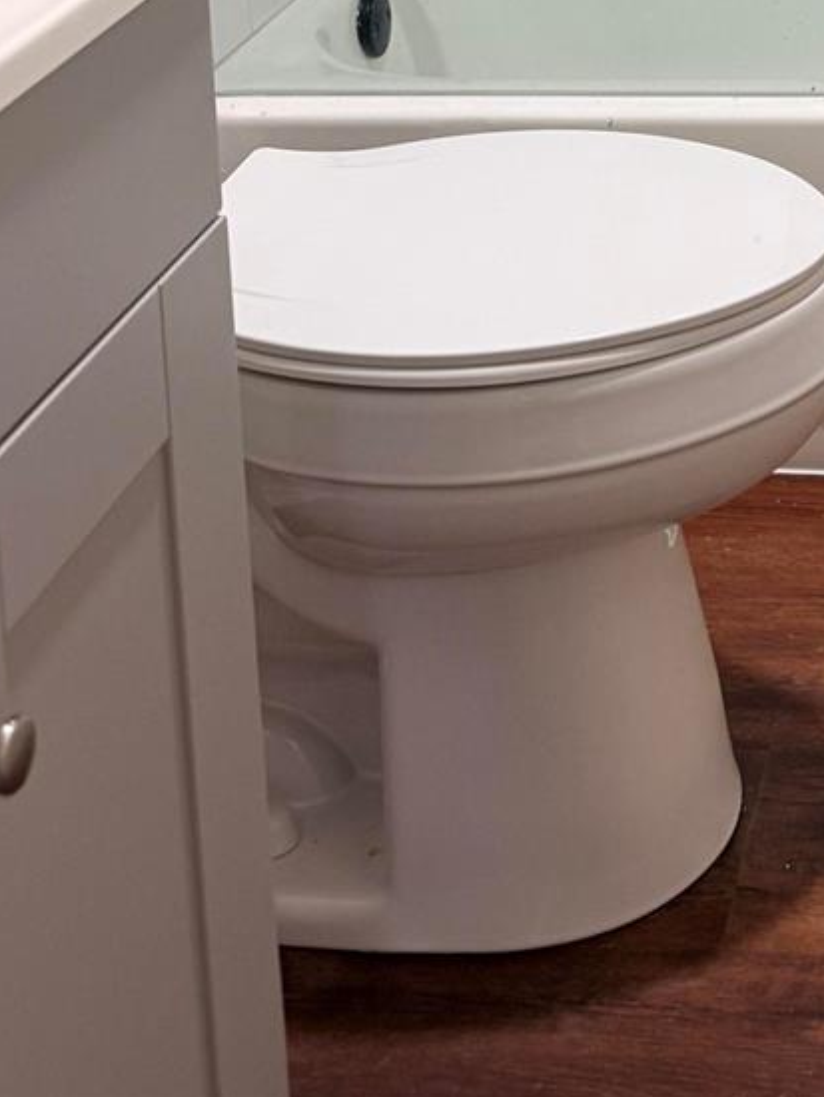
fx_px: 2125
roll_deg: +0.7
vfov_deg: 24.3
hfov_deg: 20.6
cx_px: 972
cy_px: -423
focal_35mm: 67
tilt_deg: -8.3
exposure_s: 1/60
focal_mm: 6.76
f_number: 1.78
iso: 125
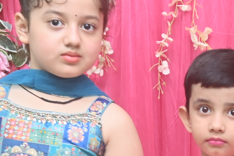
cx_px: 353
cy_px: 297
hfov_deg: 11.9
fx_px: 1072
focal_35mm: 165
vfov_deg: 8.0
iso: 500
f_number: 2.8
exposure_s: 1/125
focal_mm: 24
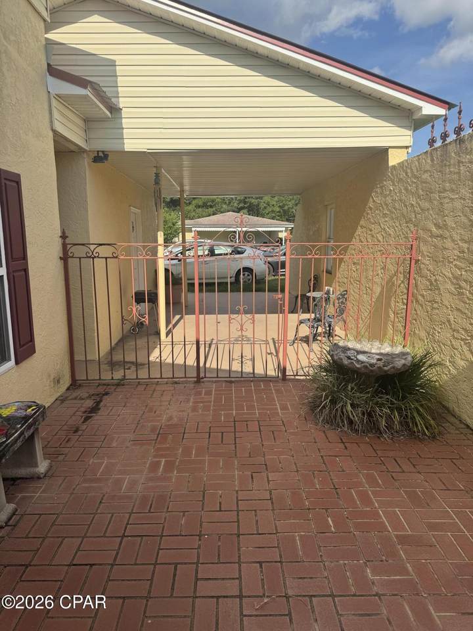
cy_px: 316
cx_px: 236
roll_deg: +0.0
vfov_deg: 71.6
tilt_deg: -10.0
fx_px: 437
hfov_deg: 56.8
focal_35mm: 24
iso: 80
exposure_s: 1/3597
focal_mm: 6.76
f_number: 1.78
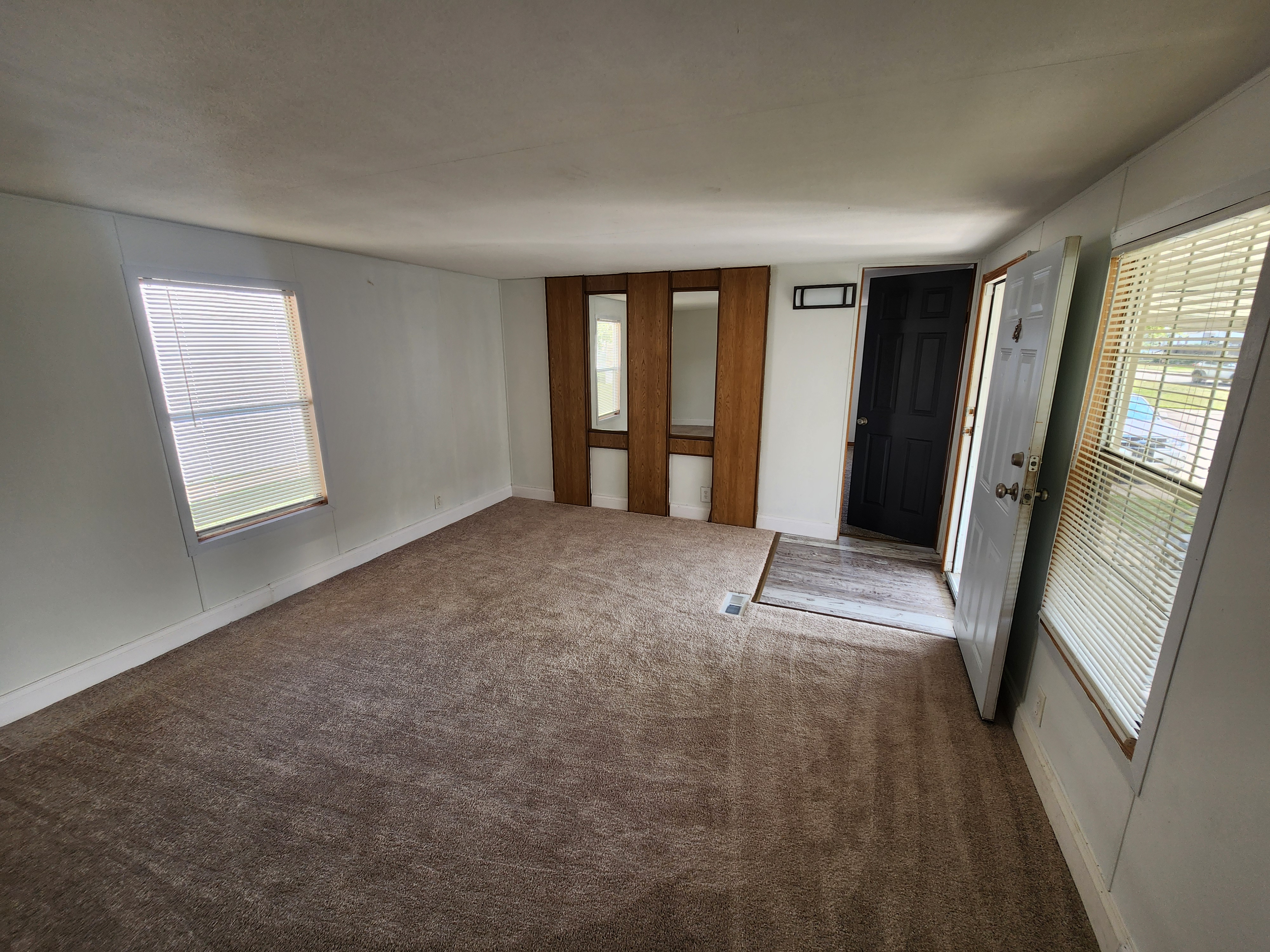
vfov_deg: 89.9
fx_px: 477
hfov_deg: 106.2
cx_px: 635
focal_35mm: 13
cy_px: 476
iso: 80
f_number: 2.2
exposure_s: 1/120
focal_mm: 2.2
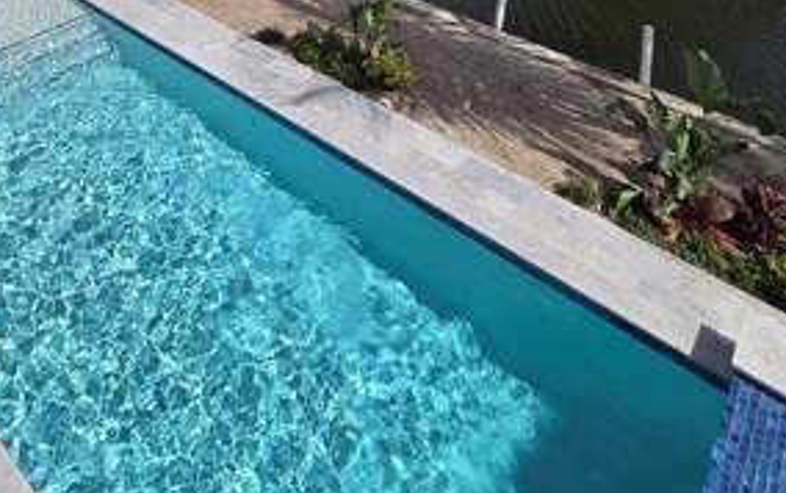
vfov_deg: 26.9
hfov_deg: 57.7
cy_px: -269
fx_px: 665
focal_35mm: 31
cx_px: 185
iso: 100
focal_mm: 2.2
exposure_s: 1/6012
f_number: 2.2
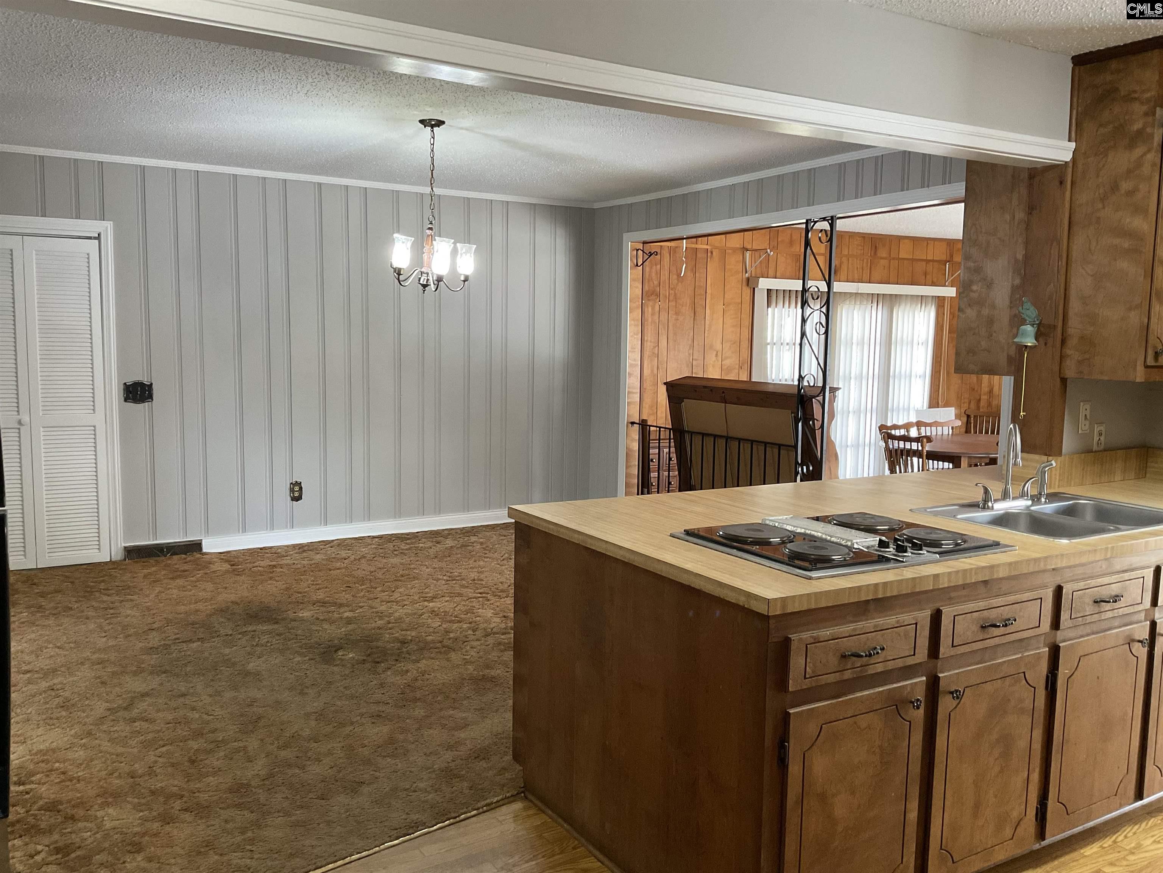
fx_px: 974
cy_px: 436
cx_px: 582
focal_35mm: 29
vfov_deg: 48.2
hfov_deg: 61.7
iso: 100
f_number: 1.8
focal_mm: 3
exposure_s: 1/60
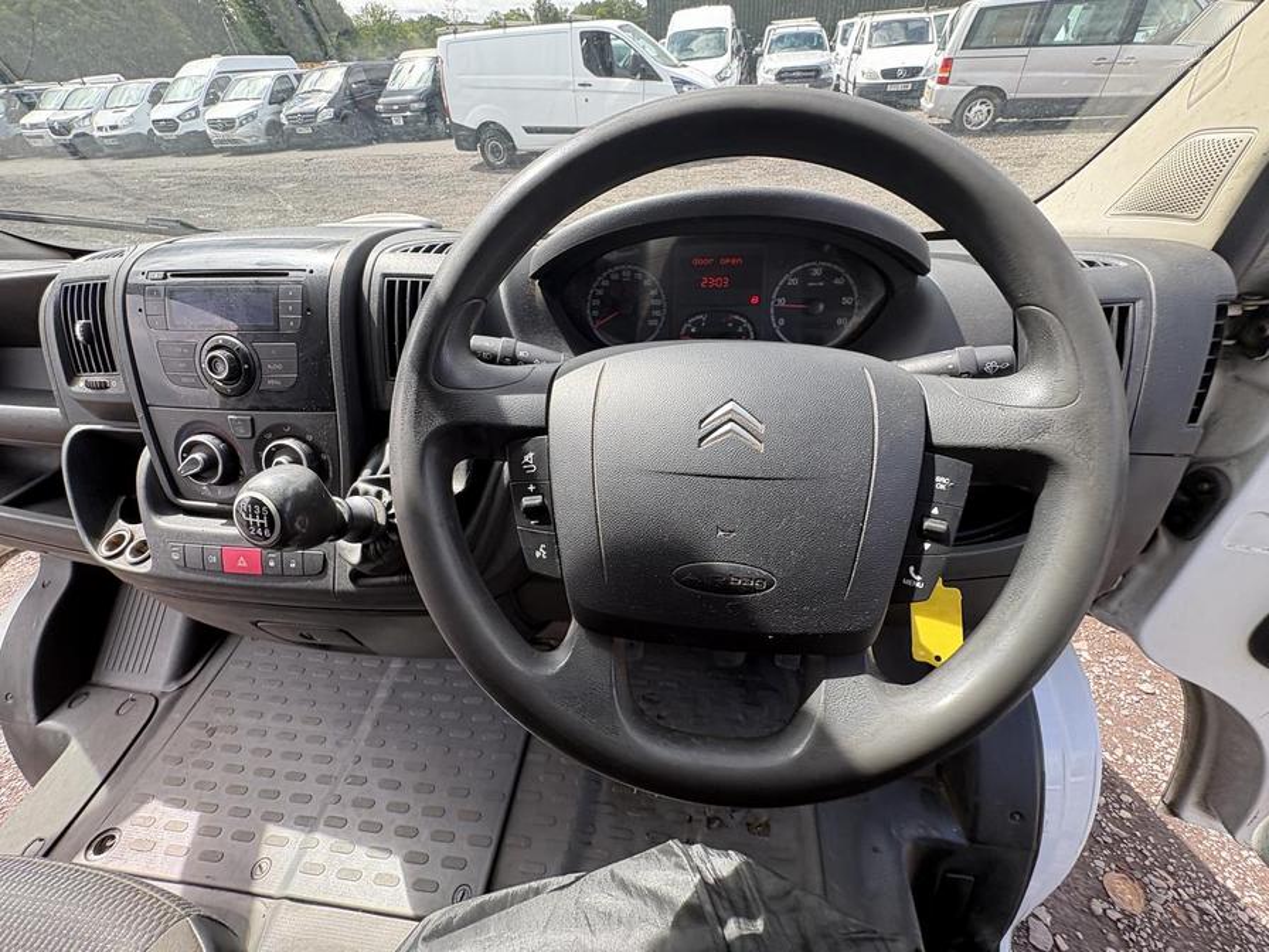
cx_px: 634
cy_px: 476
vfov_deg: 85.7
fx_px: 513
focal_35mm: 14
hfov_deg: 102.1
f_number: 2.2
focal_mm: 2.22
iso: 64
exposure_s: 1/148
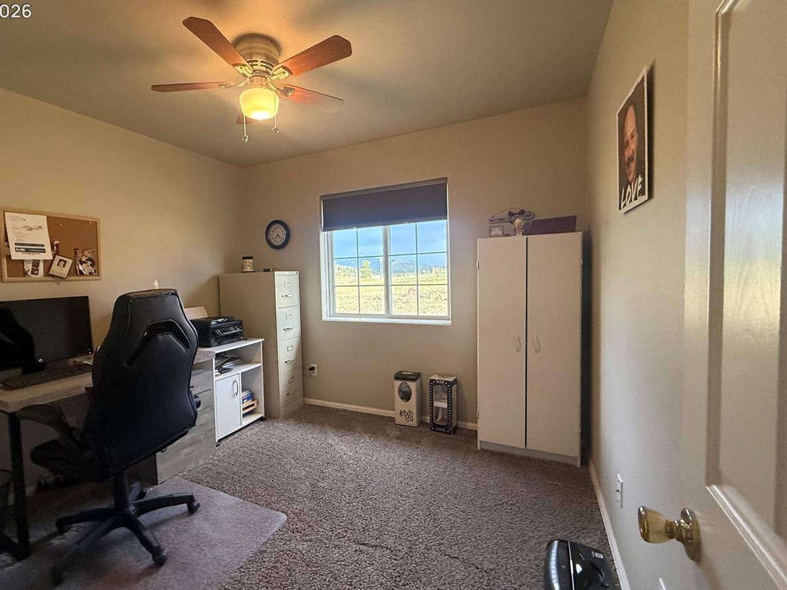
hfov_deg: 90.3
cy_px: 294
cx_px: 329
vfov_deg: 74.7
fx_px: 386
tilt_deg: -2.4
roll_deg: +2.5
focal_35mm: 17
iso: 500
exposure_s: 1/120
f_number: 2.2
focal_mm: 2.22
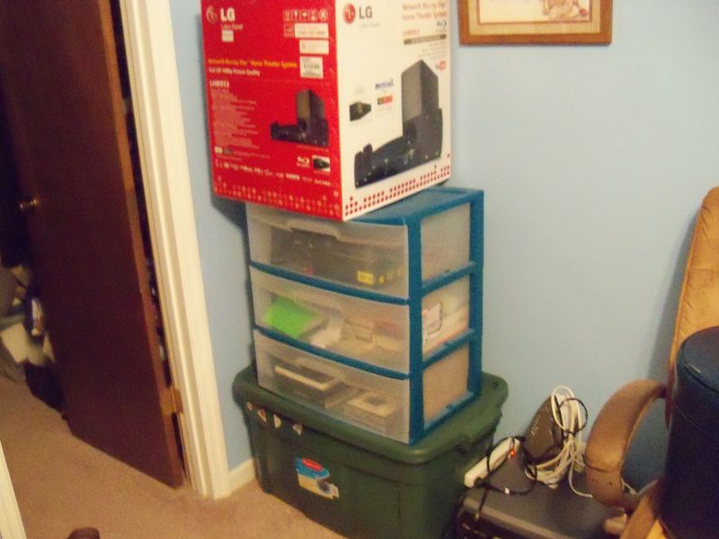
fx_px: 727
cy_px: 270
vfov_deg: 40.7
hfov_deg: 52.6
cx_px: 360
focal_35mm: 35
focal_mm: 6.2
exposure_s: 1/30
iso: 1600
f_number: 3.5
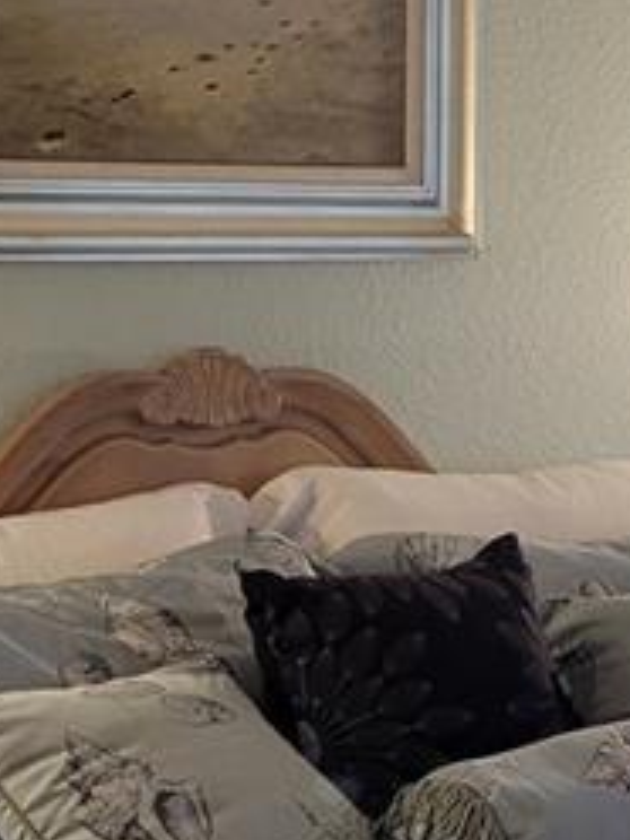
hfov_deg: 11.6
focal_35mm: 126
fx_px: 3058
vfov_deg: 15.6
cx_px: 633
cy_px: 613
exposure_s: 1/120
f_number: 1.8
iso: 200
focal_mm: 5.4
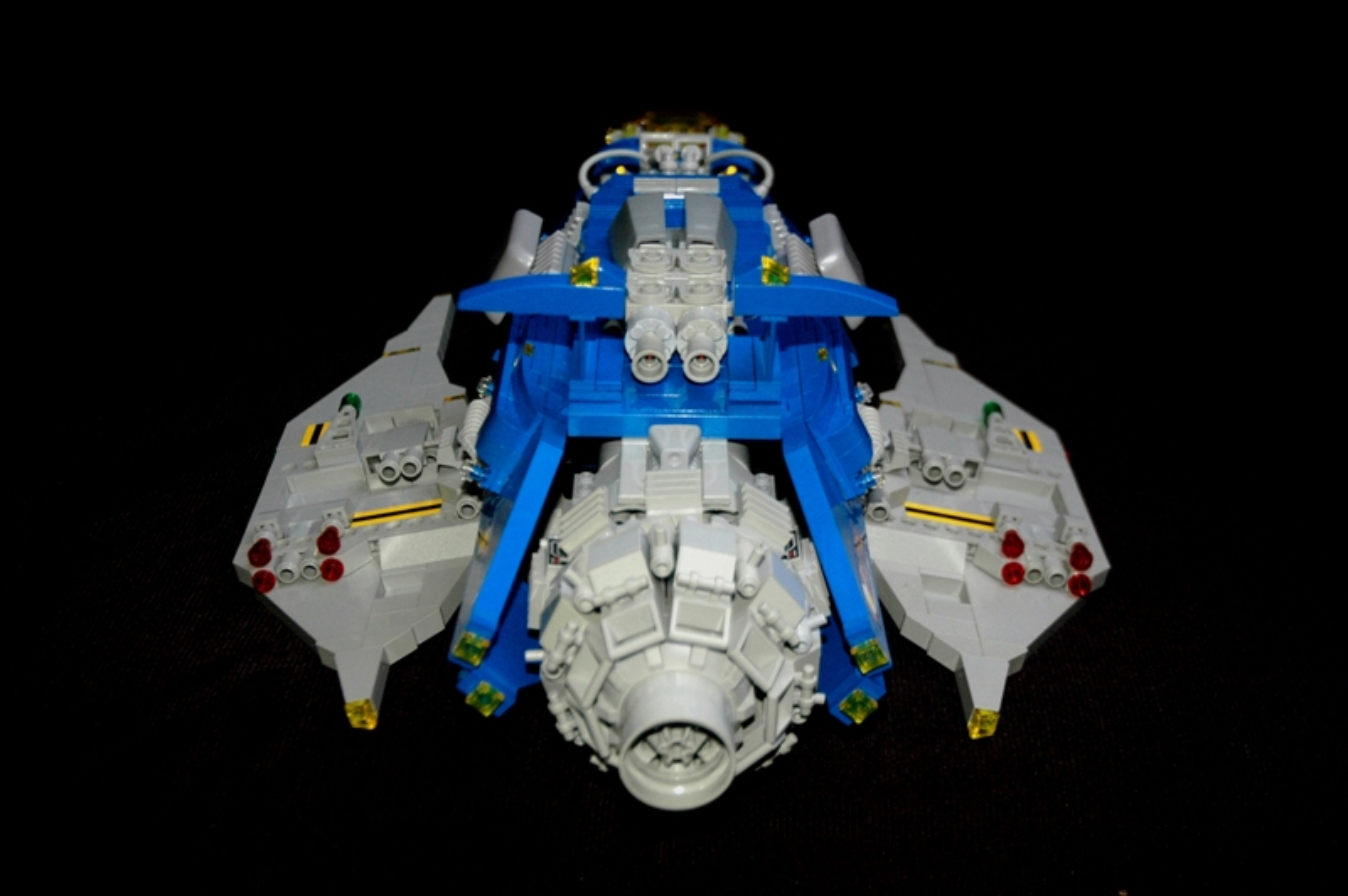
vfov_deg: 25.7
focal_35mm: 52
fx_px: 1964
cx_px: 674
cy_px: 448
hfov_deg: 37.9
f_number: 4.2
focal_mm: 35
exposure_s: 1/60
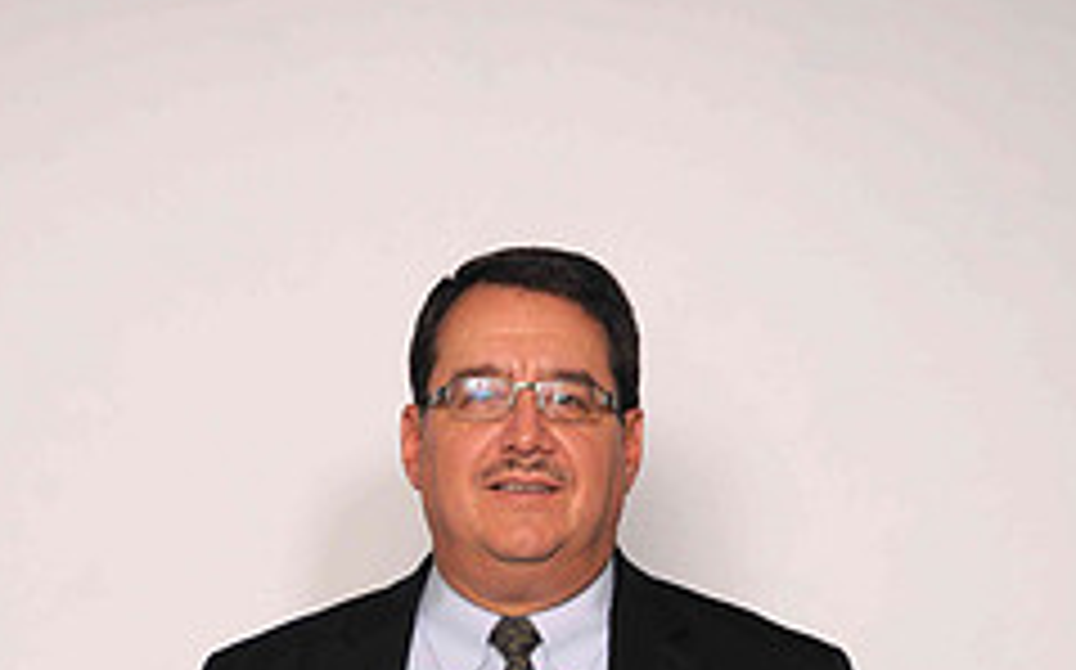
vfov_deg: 11.0
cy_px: 949
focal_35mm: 115
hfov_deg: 18.1
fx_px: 3370
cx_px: 461
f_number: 5.6
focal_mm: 40
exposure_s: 1/60
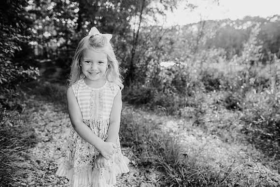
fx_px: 187
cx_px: 140
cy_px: 94
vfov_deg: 53.2
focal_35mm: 24
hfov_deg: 73.7
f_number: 2.8
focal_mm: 24
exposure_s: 1/800
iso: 250
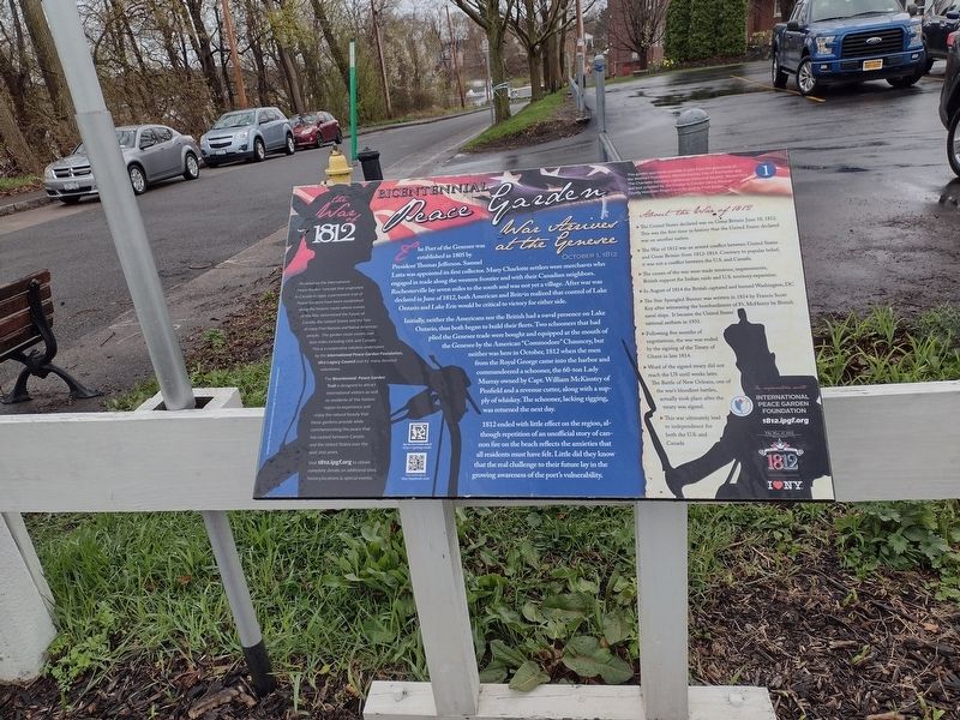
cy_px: 360
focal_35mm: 27
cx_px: 480
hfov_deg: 65.3
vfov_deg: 51.4
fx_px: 749
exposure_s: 1/667
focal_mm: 4.71
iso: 100
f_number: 1.7
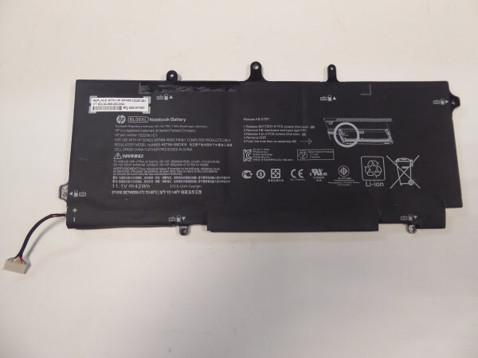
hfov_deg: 69.4
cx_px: 239
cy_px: 179
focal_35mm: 25
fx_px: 345
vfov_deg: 54.9
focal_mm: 4.3
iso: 320
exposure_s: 1/60
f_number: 3.3
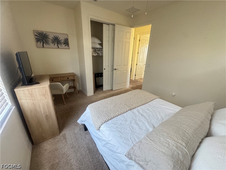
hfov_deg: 102.1
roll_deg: -2.3
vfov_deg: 85.7
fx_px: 91
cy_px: 85
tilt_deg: -20.1
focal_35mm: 14
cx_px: 113
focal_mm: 2.22
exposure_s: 1/60
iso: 1000
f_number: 2.2
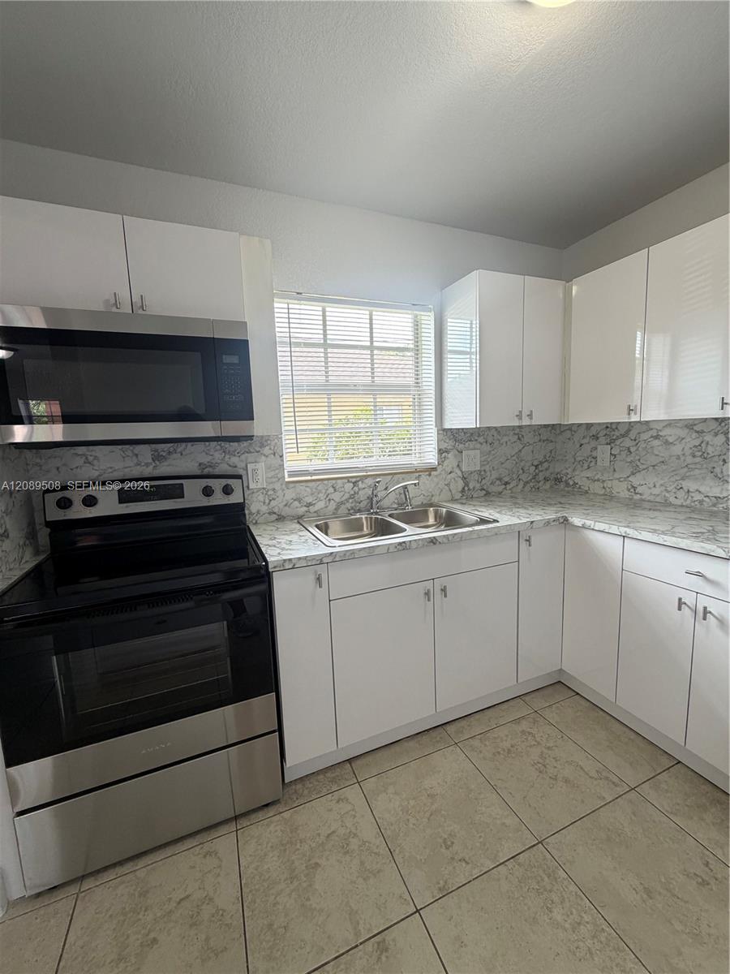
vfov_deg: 102.1
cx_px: 365
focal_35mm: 14
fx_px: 394
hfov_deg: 85.7
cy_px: 487
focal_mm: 2.22
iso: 200
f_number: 2.2
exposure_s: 1/120
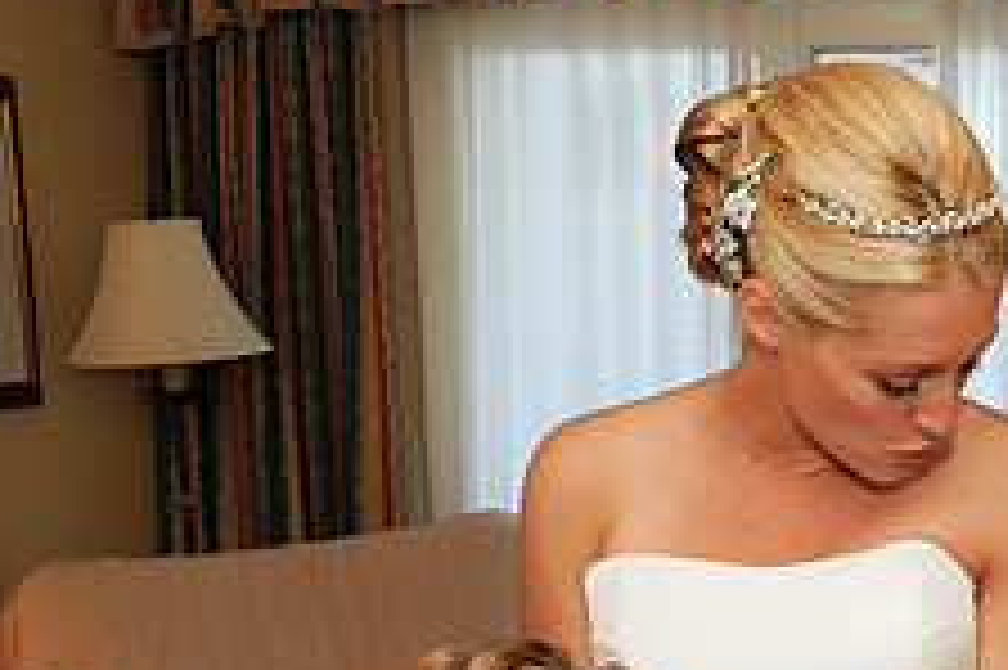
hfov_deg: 27.3
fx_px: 1959
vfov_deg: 18.9
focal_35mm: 70
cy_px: 661
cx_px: 1004
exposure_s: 1/50
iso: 800
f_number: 11
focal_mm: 27
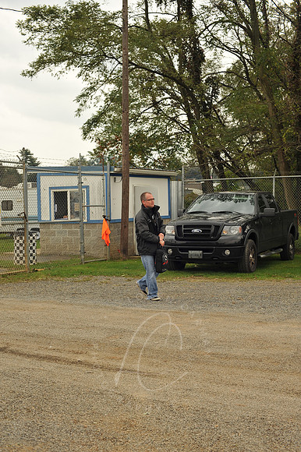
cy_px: 226
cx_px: 150
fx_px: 628
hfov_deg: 27.0
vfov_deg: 39.6
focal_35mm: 50
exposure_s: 1/250
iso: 320
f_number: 5.6
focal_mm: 50
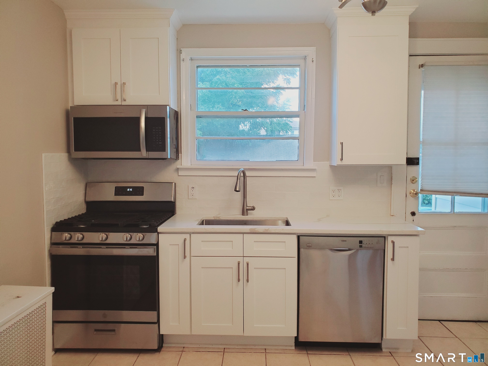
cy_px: 183
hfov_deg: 67.3
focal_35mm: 26
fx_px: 367
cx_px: 244
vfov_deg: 53.1
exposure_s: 1/120
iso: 200
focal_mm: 4.3
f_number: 2.4
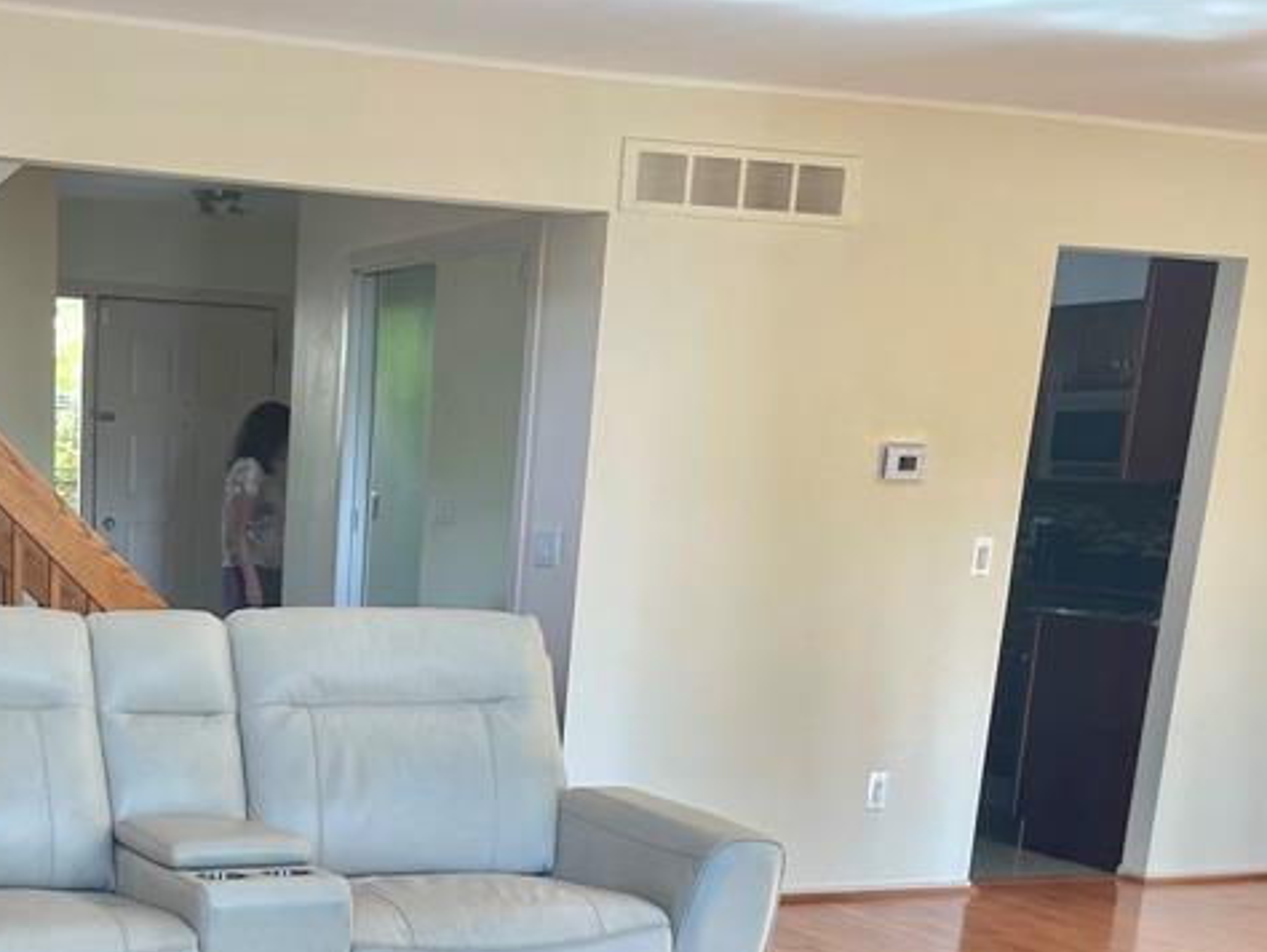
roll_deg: -1.5
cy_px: 1014
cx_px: 222
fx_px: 1977
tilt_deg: -16.3
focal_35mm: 54
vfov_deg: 25.3
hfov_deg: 34.3
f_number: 1.6
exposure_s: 1/120
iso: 80
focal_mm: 5.1
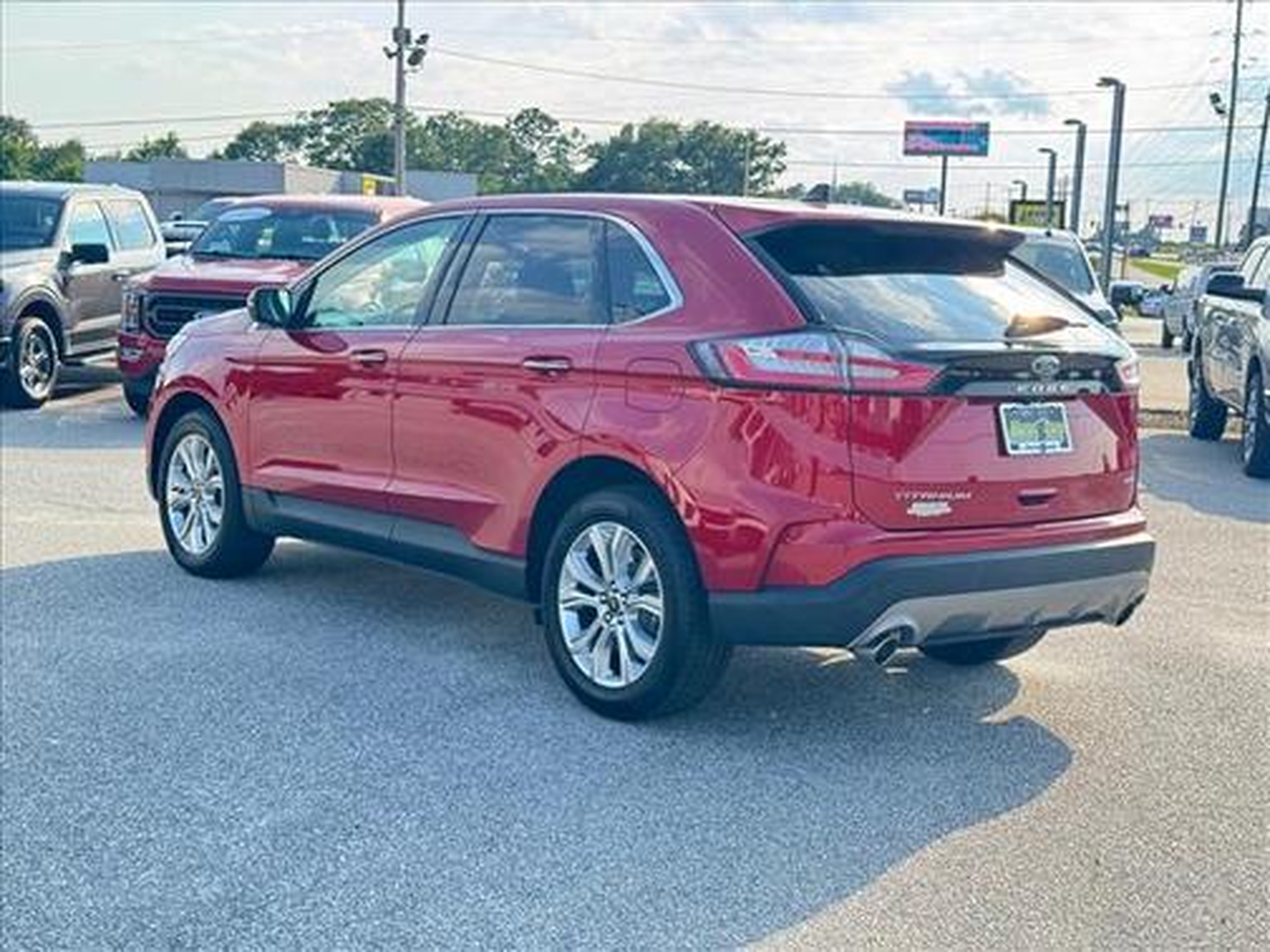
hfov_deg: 39.7
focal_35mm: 48
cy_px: 476
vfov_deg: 30.3
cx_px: 635
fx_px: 1761
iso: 64
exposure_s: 1/645
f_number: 1.78
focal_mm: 6.76
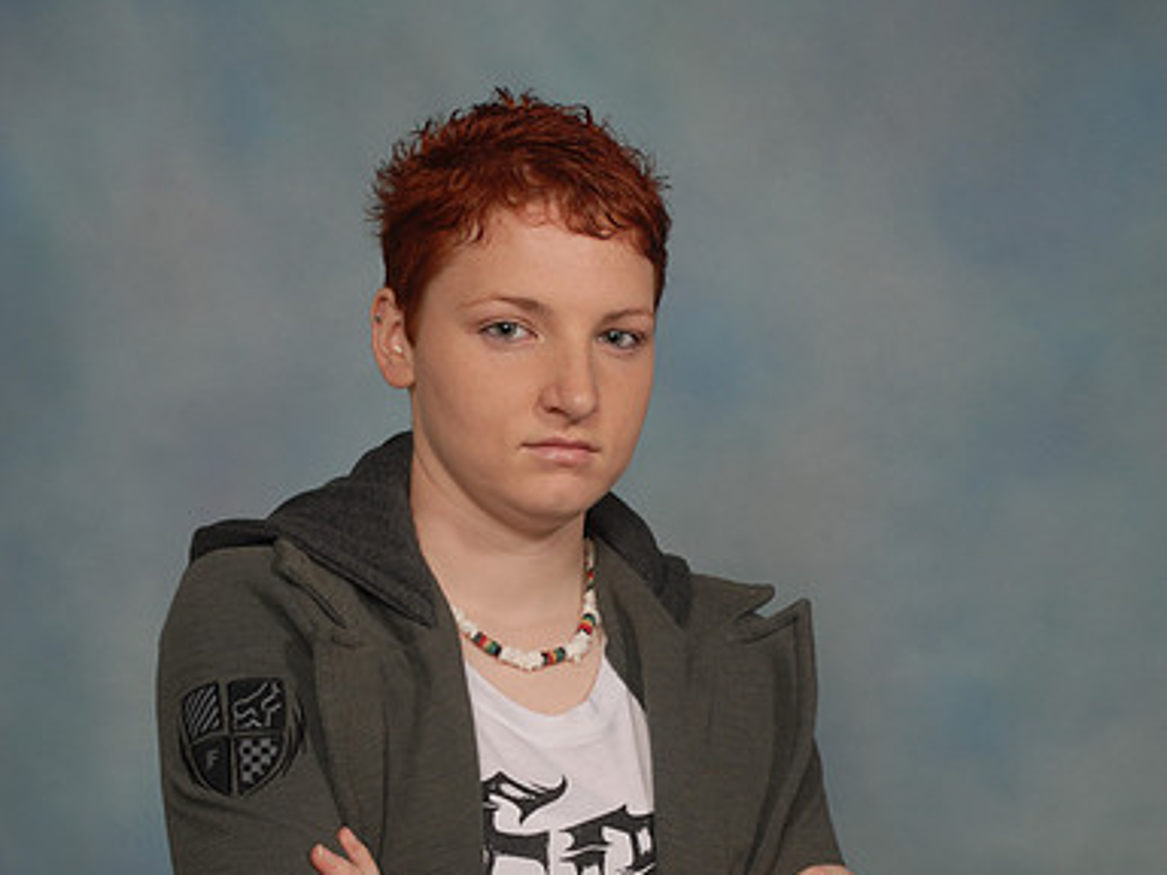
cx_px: 584
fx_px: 3675
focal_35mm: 109
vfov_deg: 13.5
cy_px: 757
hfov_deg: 18.0
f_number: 5.6
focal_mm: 50
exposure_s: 1/125
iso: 100
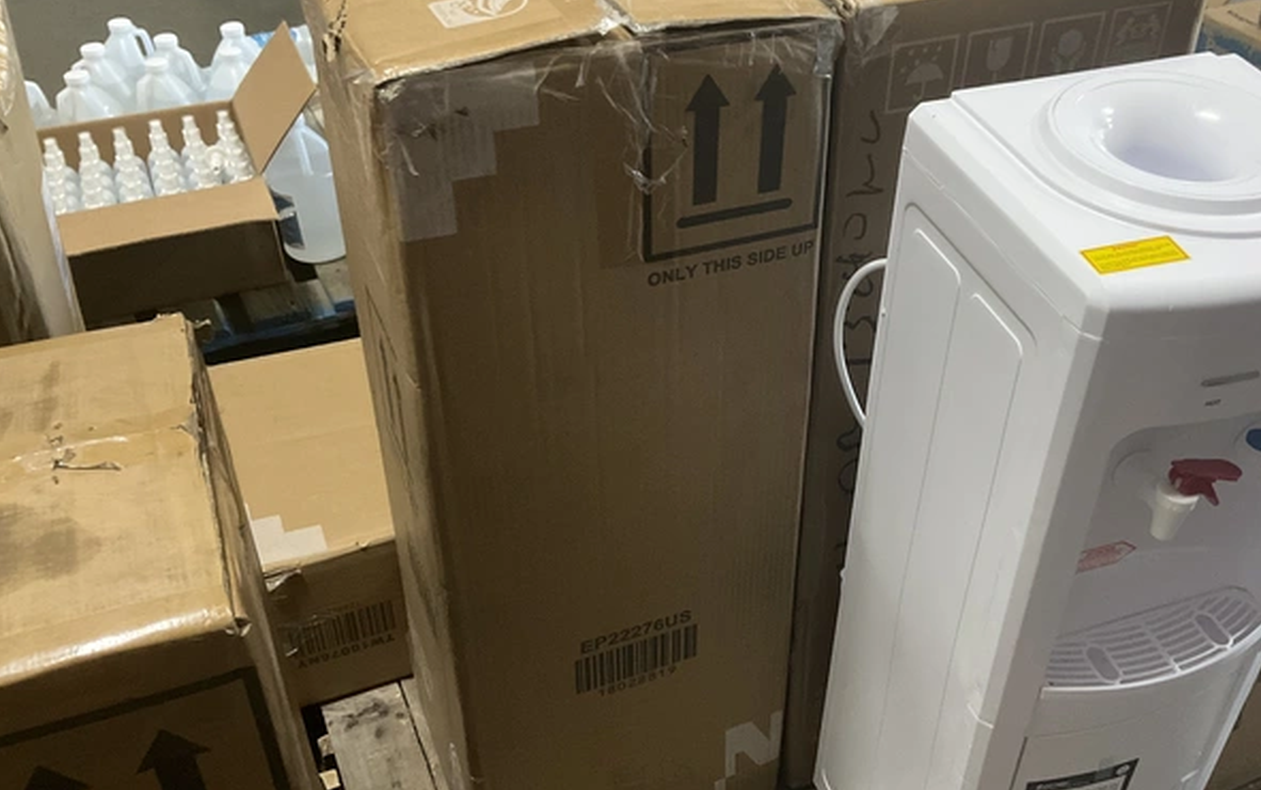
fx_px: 1341
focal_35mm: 39
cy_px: 420
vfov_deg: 32.8
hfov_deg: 50.0
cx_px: 766
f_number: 1.8
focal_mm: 3
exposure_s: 1/40
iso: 320
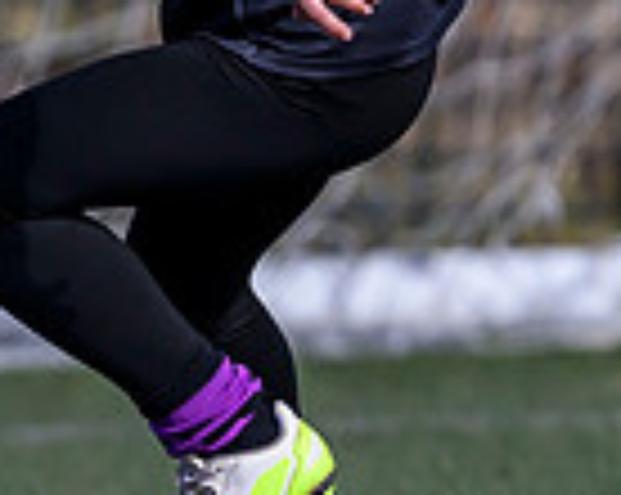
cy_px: 385
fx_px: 57721
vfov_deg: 0.5
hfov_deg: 0.6
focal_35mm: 3145
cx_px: -747
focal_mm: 400
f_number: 3.2
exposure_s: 1/5000
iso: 500
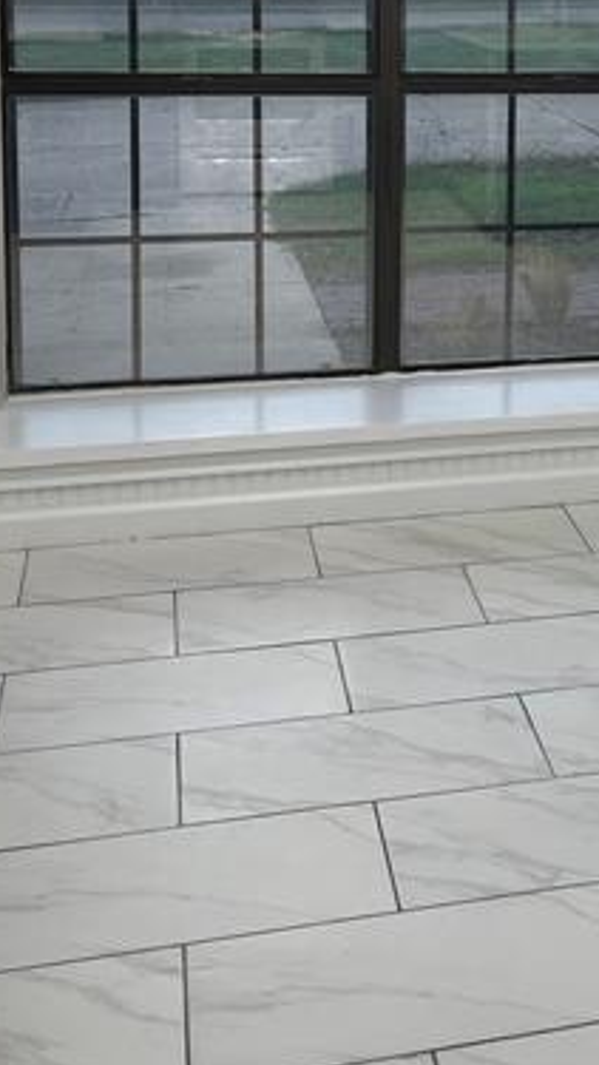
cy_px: 165
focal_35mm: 58
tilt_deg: -8.7
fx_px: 1637
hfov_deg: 19.9
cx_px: 644
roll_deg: -1.6
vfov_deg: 34.5
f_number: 1.6
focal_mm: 4.2
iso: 40
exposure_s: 1/120
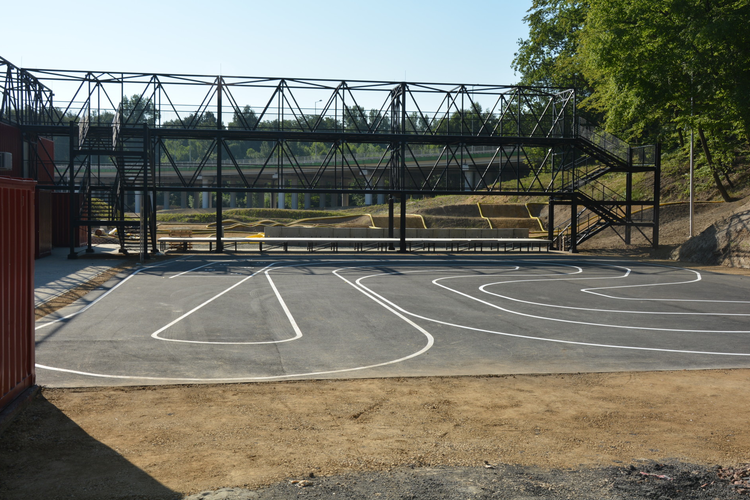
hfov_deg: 49.0
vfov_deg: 33.8
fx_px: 823
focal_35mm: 40
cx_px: 359
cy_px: 239
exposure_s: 1/200
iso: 100
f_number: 10
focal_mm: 25
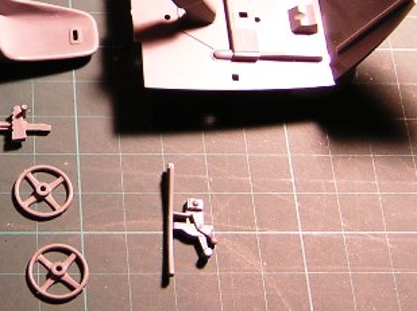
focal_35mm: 112
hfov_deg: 17.3
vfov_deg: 13.1
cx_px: 27
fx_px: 1348
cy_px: 19
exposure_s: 1/12.1
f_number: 3.2
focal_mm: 7.1
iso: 100
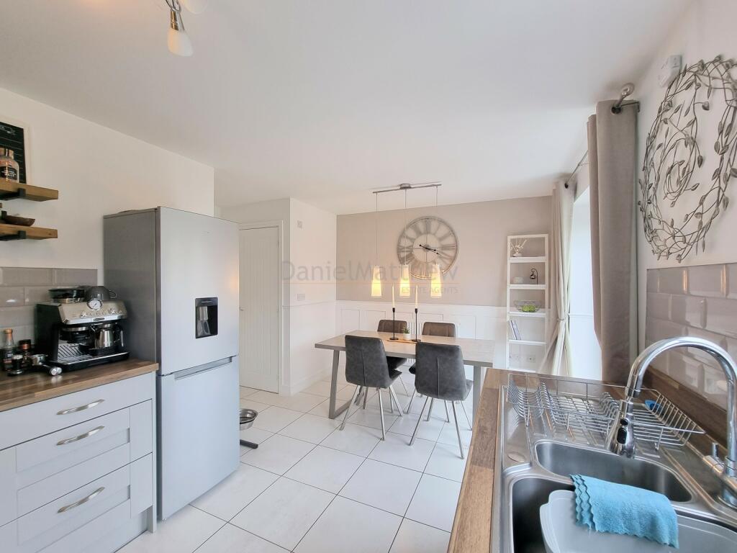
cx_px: 368
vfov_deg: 89.9
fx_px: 277
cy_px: 276
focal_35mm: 13
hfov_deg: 106.2
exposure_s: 1/50
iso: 50
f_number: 2.2
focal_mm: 2.2
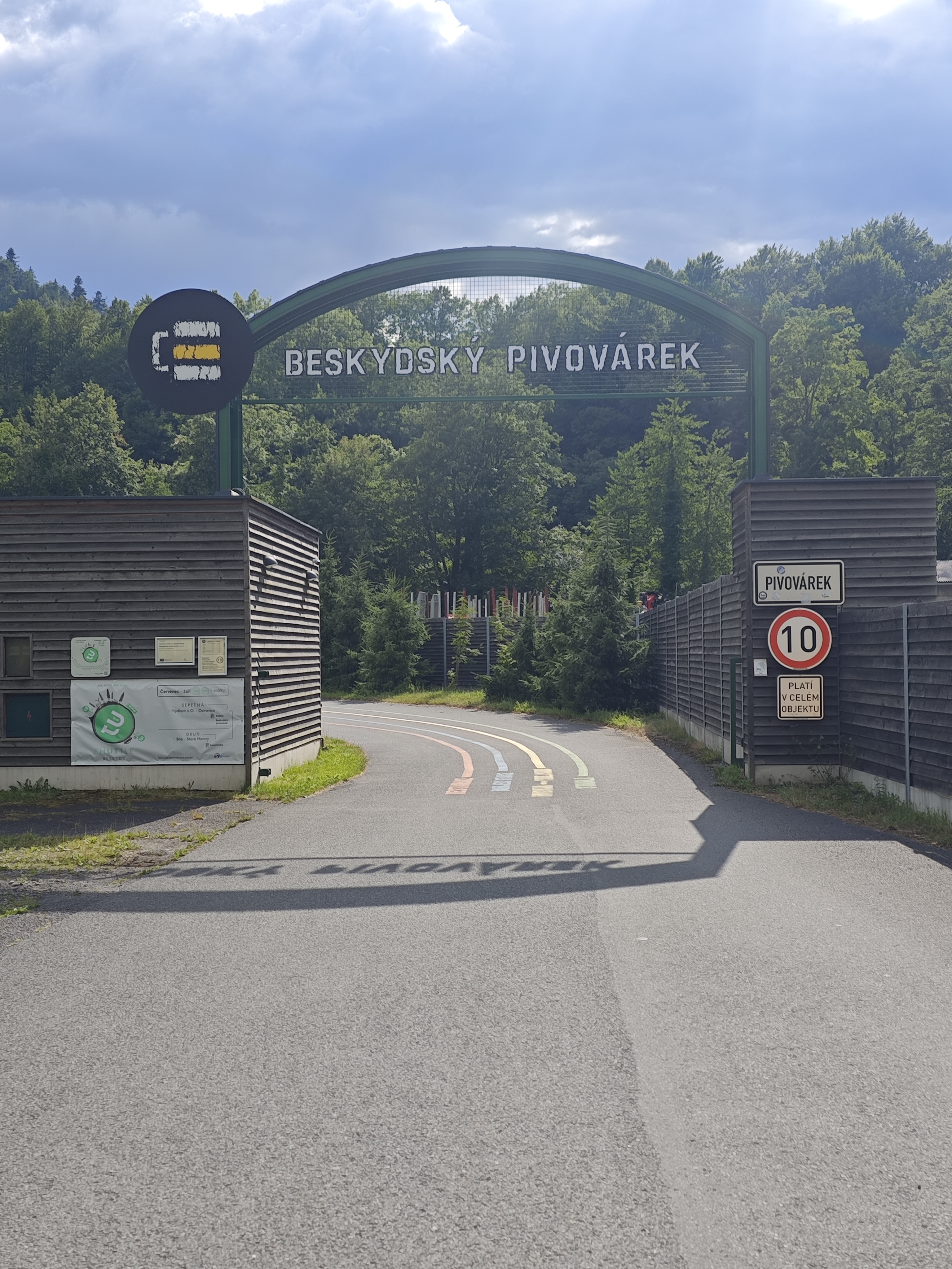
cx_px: 476
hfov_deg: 35.1
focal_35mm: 41
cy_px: 634
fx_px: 1503
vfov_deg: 45.8
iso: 50
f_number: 1.6
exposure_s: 1/2976
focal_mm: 6.55
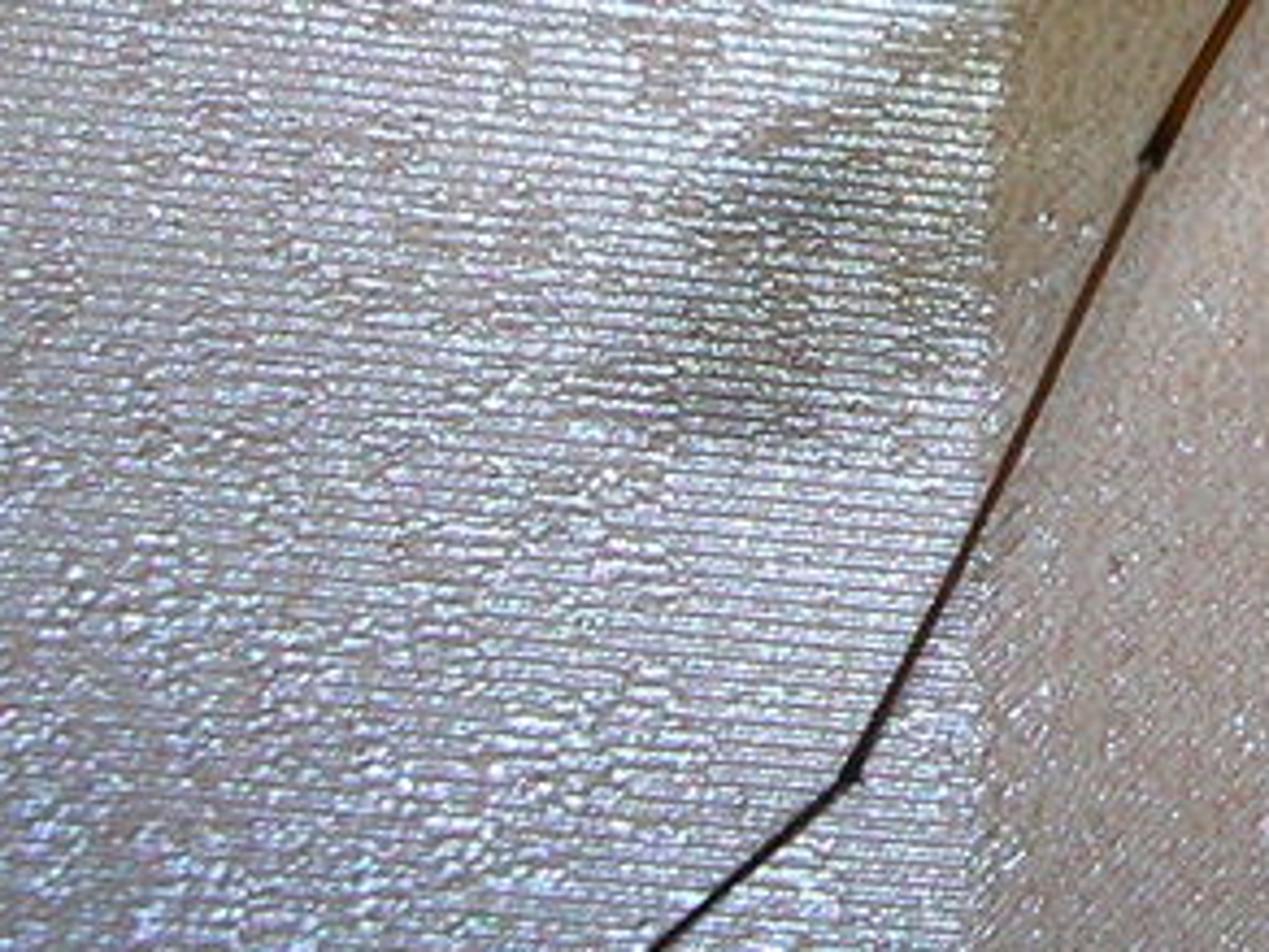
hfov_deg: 16.1
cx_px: 1534
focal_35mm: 117
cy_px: -167
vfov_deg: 12.4
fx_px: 4289
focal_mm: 5.8
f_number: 5.6
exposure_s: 1/60.1
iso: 50
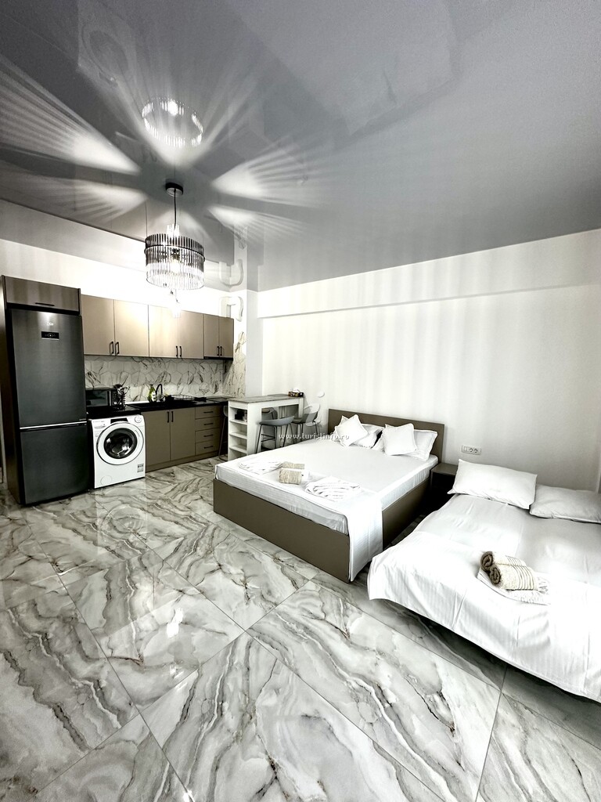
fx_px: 324
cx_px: 300
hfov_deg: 85.7
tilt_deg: -6.2
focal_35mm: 14
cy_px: 401
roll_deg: -2.4
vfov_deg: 102.1
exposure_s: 1/100
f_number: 2.2
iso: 250
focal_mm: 2.22
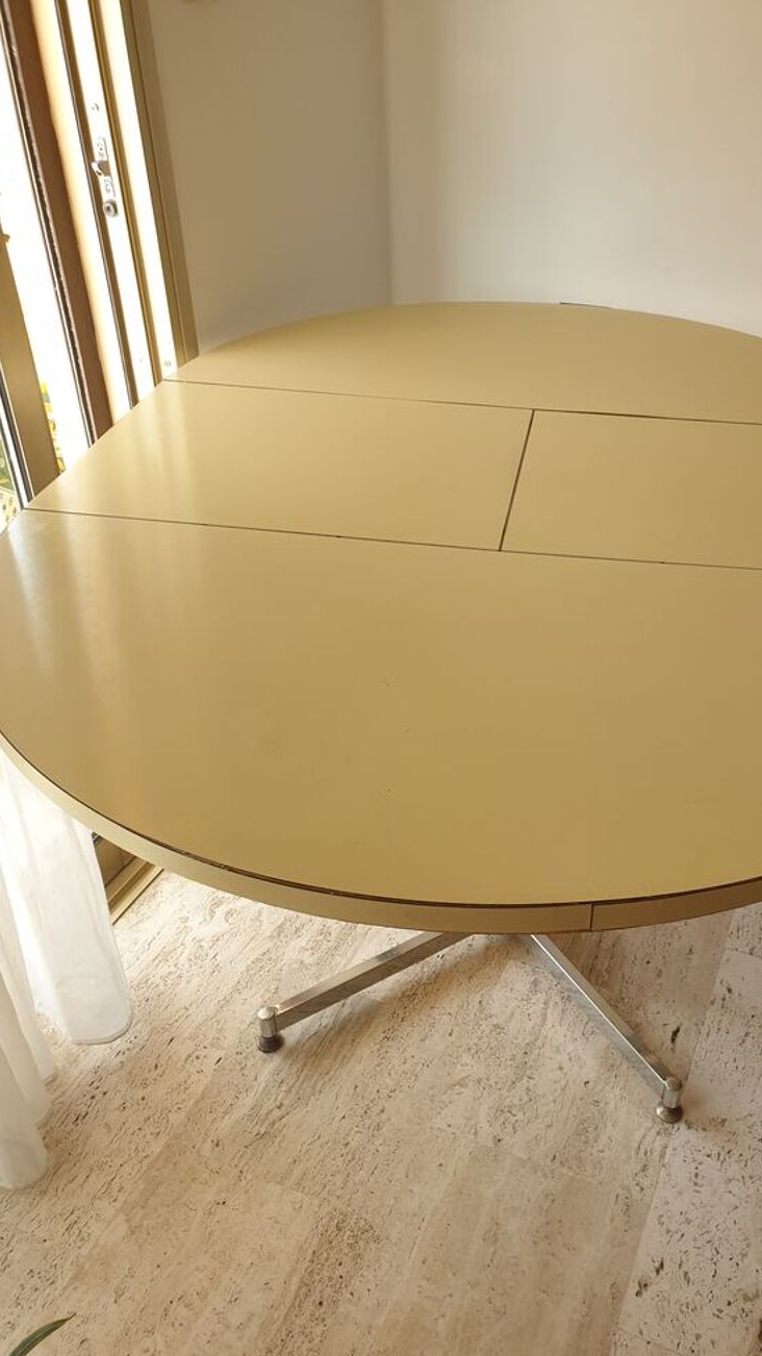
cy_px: 693
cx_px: 507
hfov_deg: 39.7
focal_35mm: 29
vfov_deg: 66.1
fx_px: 1042
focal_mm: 4.3
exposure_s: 1/100
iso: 50
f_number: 2.4
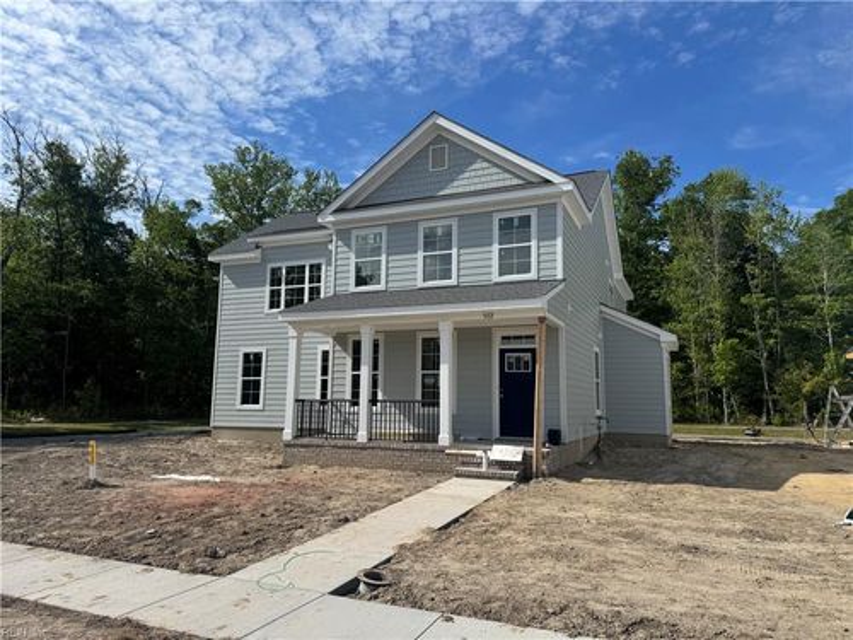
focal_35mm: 24
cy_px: 320
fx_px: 591
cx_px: 426
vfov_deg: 56.8
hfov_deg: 71.6
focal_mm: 6.76
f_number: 1.78
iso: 80
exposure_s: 1/7092
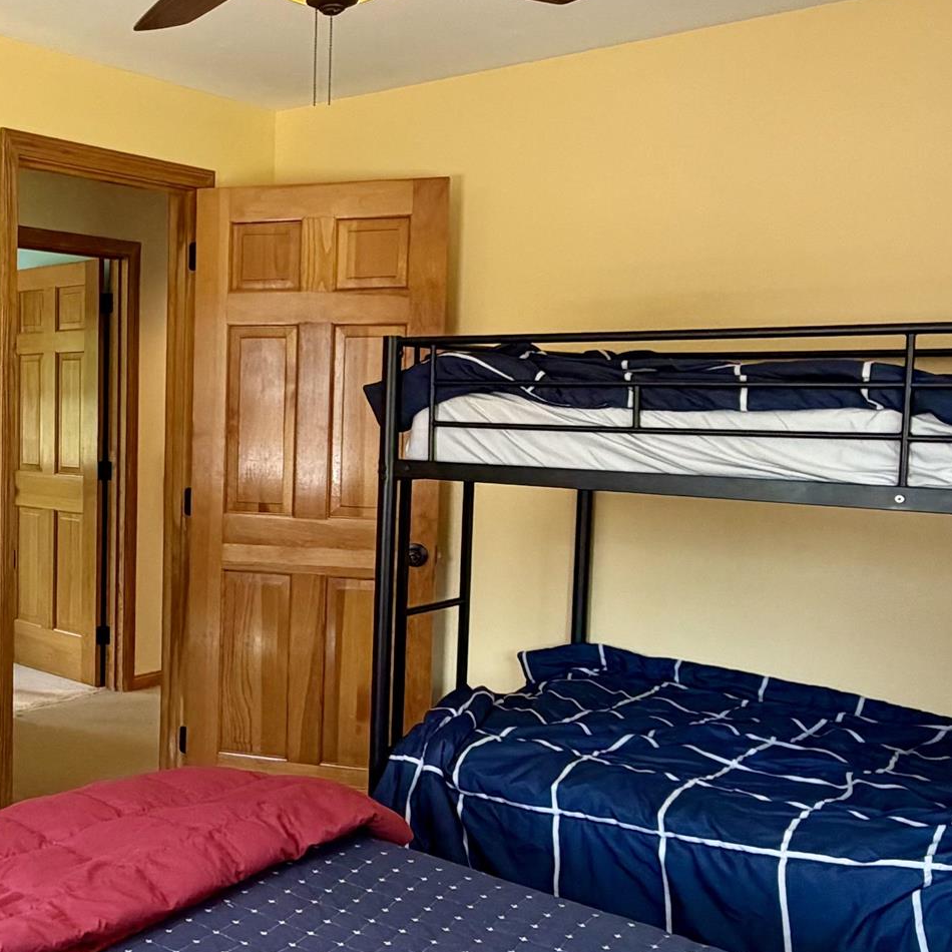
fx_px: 1245
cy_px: 486
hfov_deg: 38.5
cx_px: 68
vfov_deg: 41.9
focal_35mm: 40
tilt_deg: -3.7
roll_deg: +0.0
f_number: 2.2
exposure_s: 1/120
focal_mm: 2.22
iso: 250
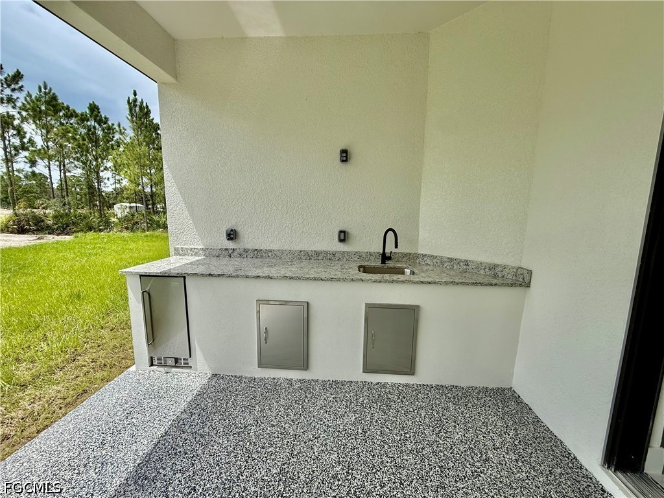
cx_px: 332
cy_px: 249
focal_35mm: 14
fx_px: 269
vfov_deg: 85.7
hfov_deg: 102.1
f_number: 2.2
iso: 50
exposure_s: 1/1613
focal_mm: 2.22
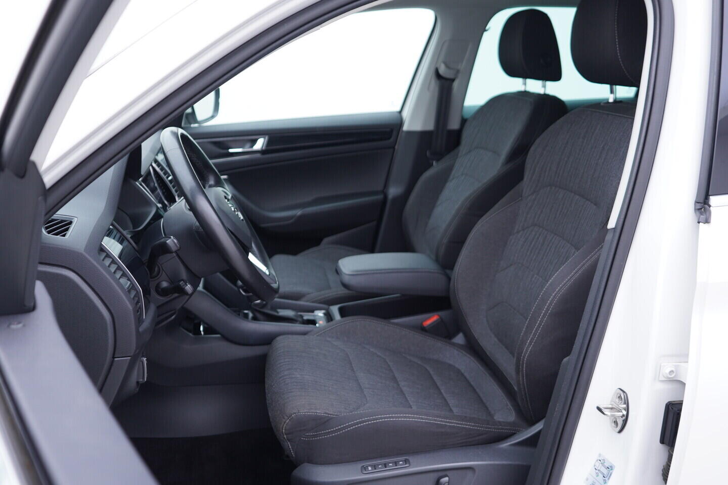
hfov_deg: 53.1
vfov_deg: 36.9
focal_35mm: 36
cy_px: 242
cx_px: 364
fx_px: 728
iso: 160
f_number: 2.8
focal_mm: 24
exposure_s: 1/40
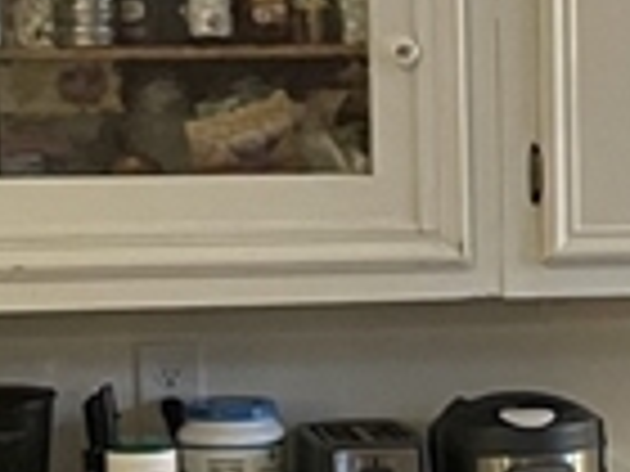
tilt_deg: -8.9
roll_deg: -0.6
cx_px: 1112
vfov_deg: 7.8
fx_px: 3458
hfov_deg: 9.9
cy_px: 512
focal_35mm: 190
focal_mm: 4.2
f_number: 1.6
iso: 200
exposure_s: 1/60
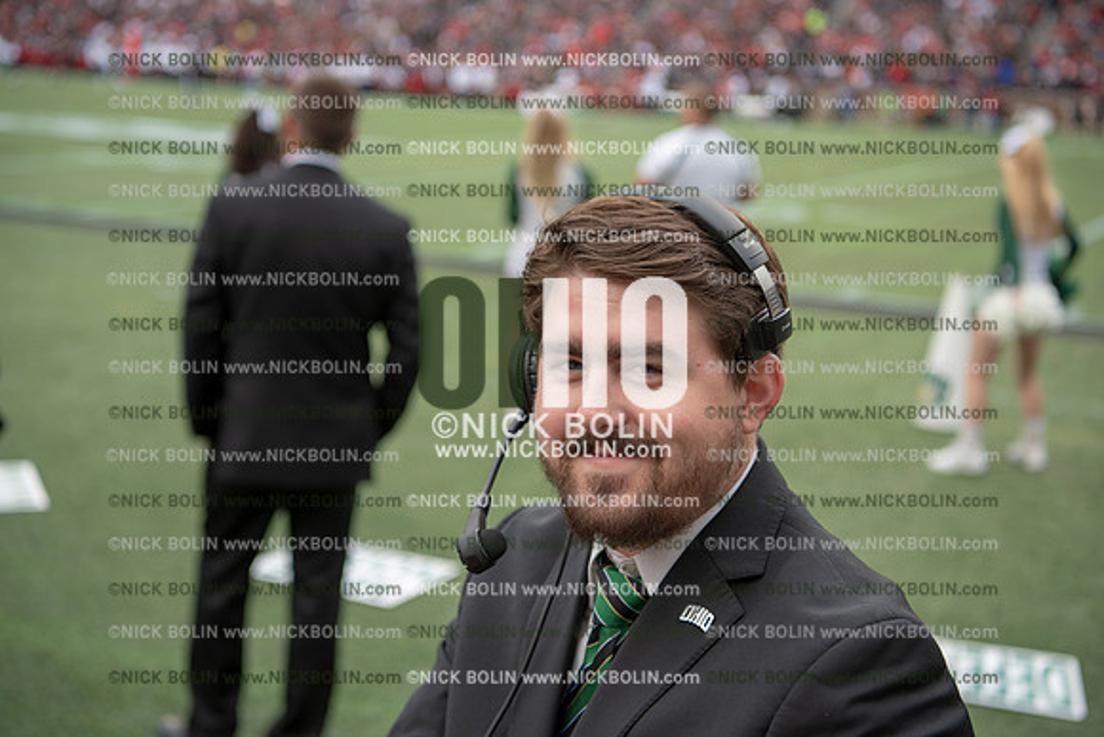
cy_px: 368
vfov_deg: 26.0
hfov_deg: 38.2
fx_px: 1595
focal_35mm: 52
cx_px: 552
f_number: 3.5
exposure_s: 1/500
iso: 250
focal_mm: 52
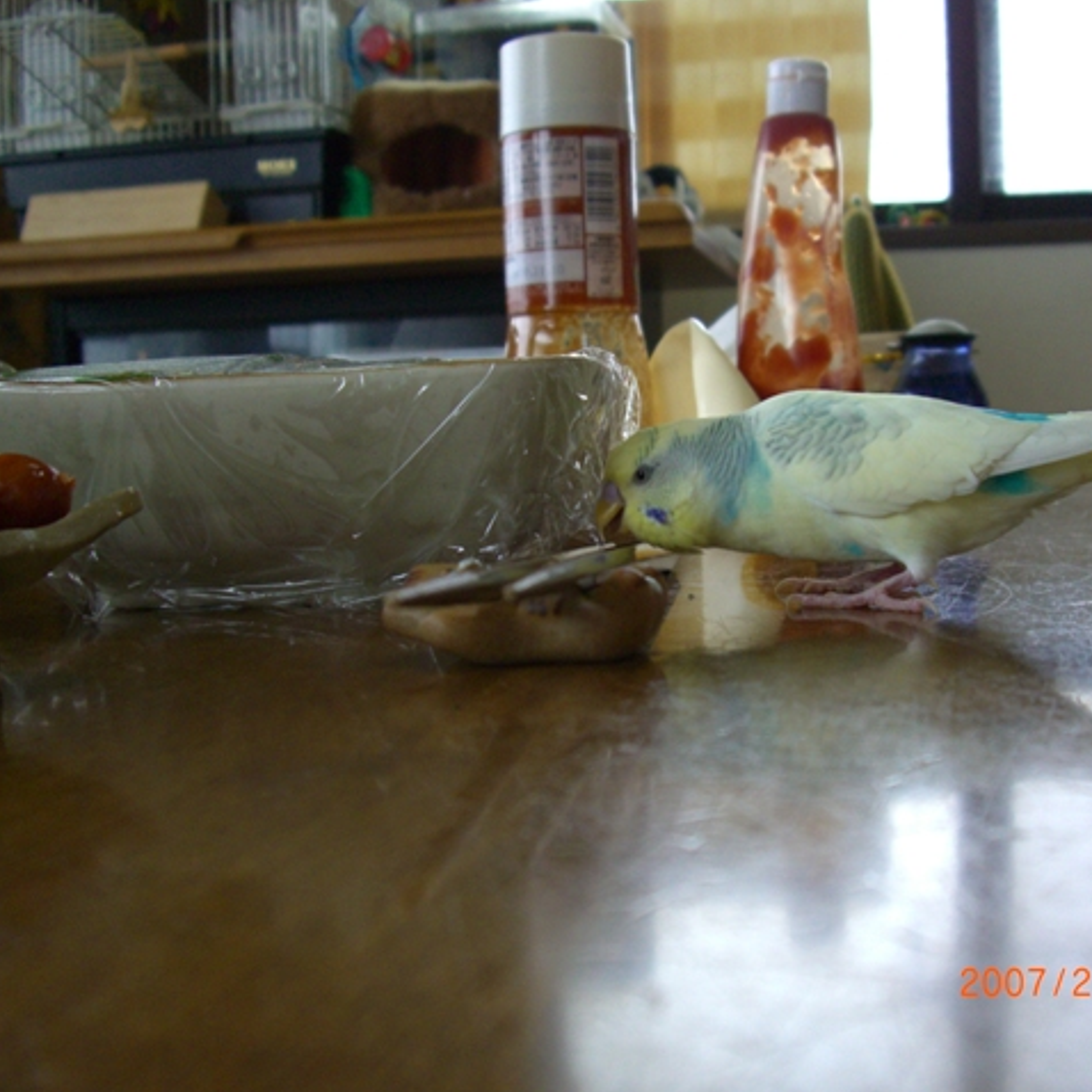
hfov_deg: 37.4
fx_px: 1606
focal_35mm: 45
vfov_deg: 37.6
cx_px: 651
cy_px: 546
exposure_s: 1/100
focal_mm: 7.9
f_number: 2.8
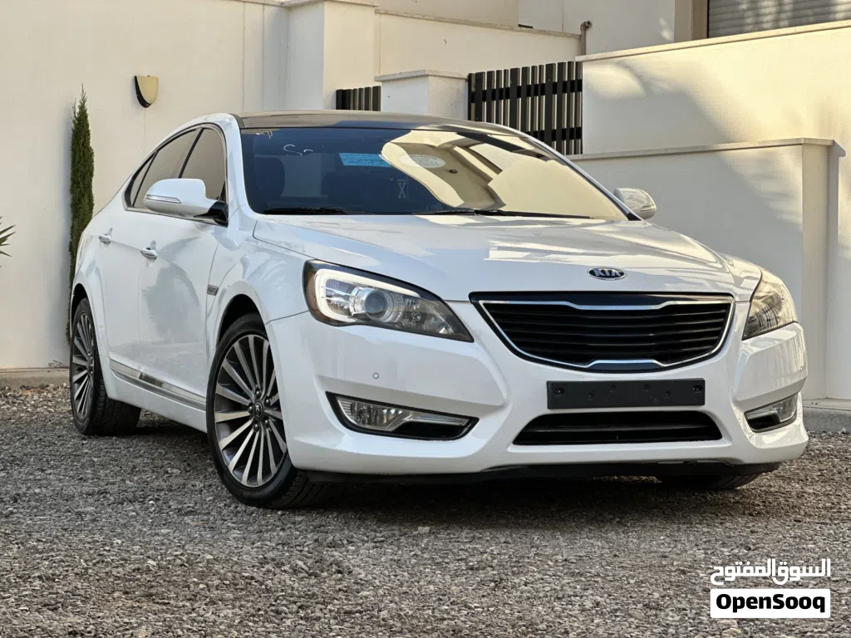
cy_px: 319
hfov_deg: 25.3
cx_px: 426
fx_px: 1893
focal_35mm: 77
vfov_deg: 19.1
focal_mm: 9
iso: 25
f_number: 2.8
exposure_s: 1/217
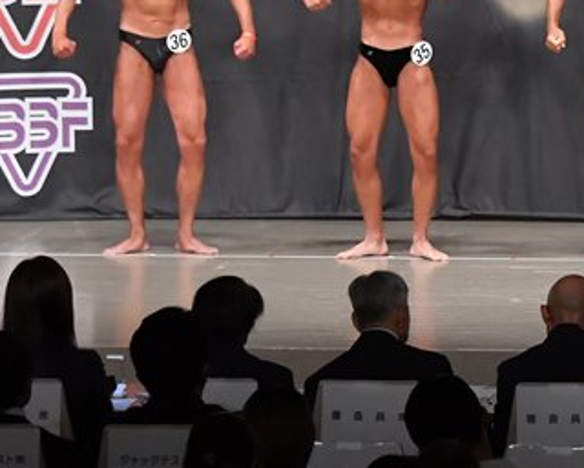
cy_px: 106
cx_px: 662
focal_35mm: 245
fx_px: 4235
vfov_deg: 6.3
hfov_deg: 7.8
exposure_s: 1/400
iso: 6400
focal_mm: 72
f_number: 5.6
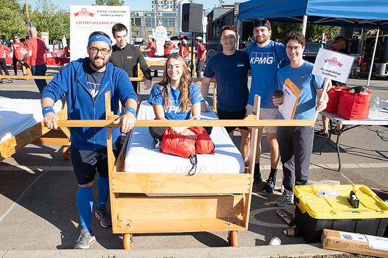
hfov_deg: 66.8
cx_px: 198
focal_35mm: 27
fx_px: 294
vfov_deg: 47.4
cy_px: 127
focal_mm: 24
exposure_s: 1/200
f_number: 9
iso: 250
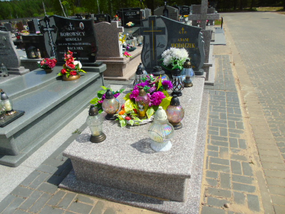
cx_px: 142
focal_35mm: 25
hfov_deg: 69.4
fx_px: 206
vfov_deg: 54.9
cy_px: 107
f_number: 3.4
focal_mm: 4.4
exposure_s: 1/1500
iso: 80
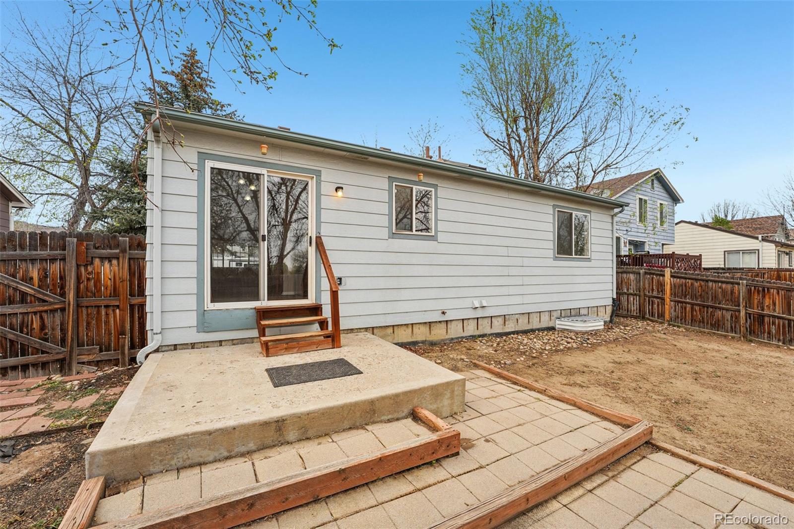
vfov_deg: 81.2
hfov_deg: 104.3
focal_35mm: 14
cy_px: 264
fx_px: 309
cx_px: 397
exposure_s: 1/125
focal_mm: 14
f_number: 8
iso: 100
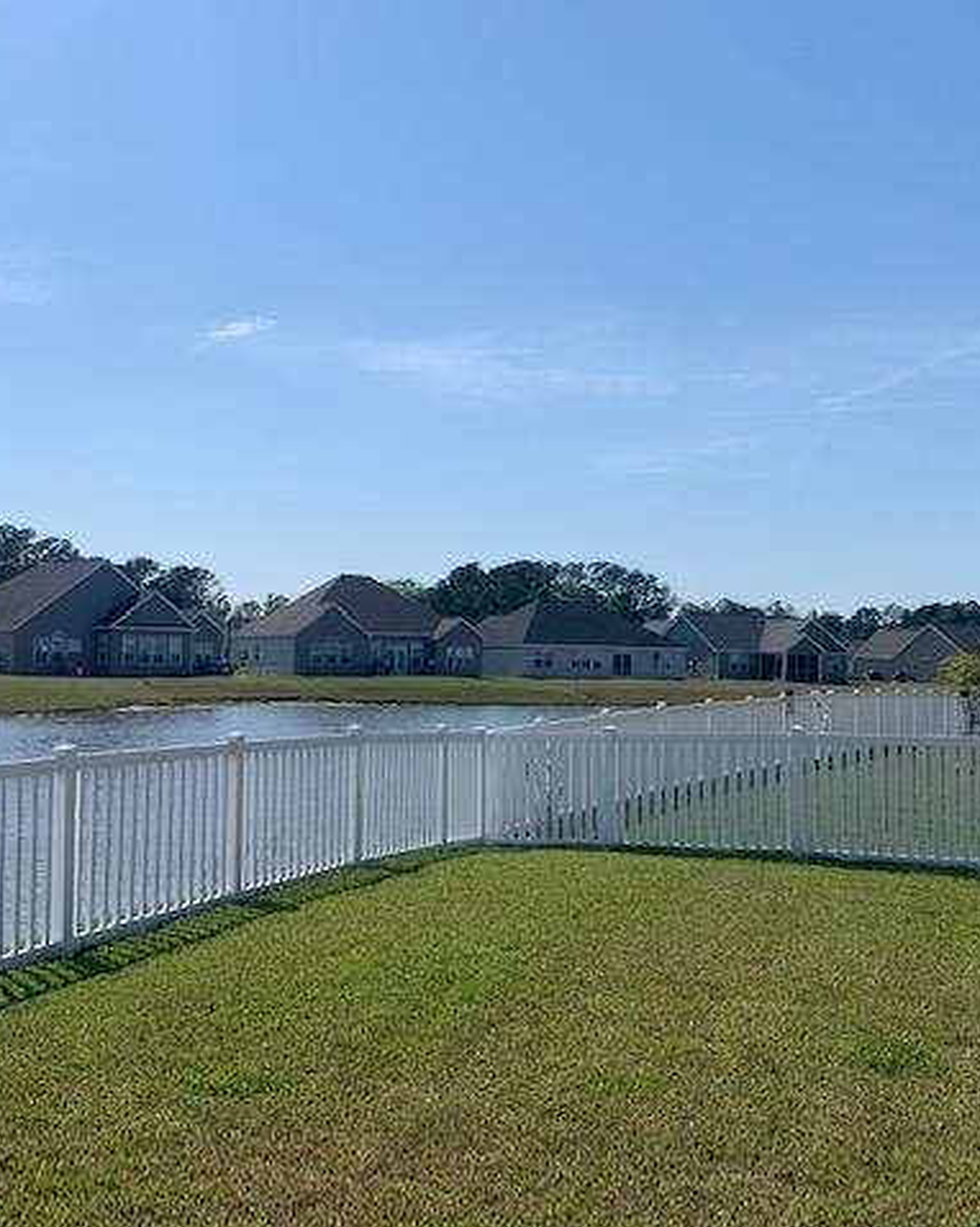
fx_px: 1233
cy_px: 614
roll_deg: -0.6
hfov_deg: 43.2
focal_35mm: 34
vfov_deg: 52.9
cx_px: 421
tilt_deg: -0.1
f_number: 1.8
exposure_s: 1/5405
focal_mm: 4.25
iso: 25
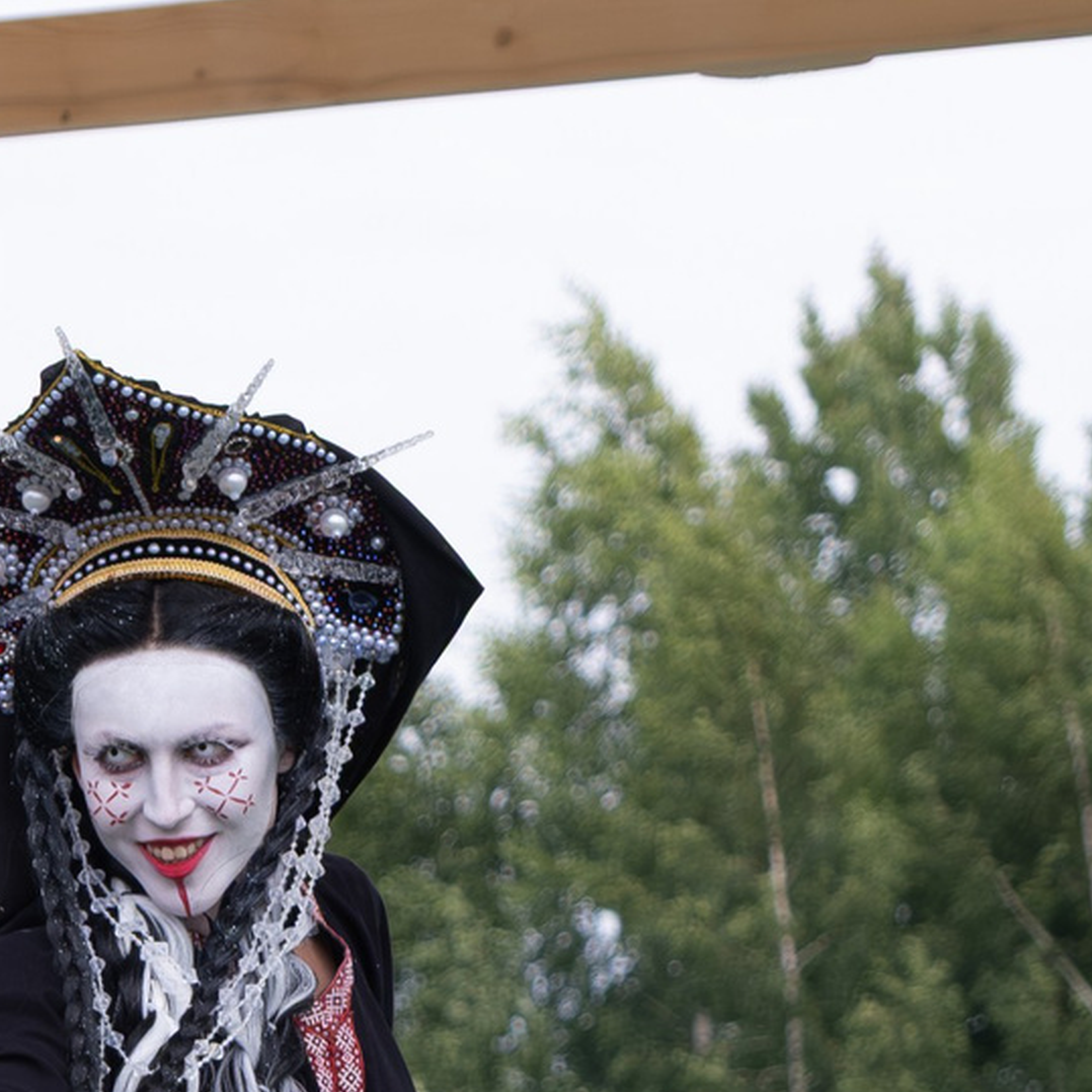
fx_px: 8352
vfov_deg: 7.4
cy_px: 1421
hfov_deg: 7.4
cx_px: -138
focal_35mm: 234
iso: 320
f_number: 3.2
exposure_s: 1/1600
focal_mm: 38.8
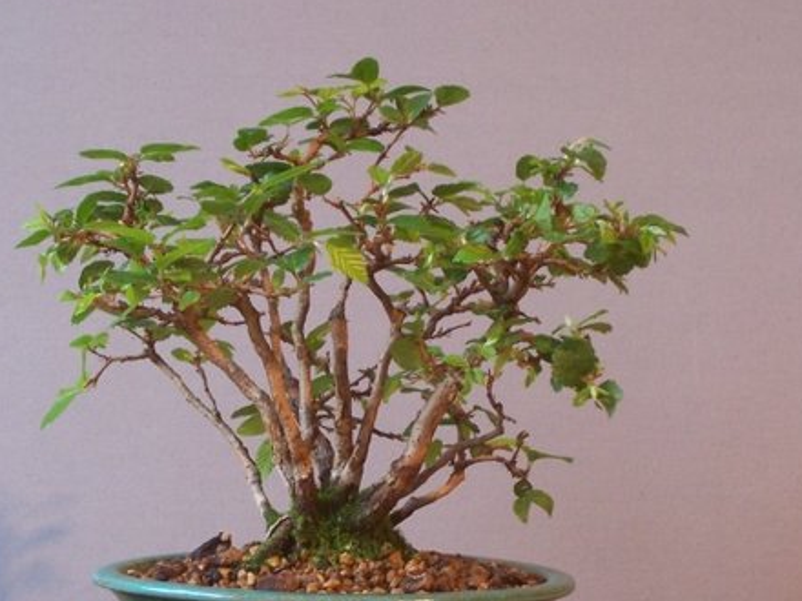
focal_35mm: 90
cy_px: 401
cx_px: 354
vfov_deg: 16.4
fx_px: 2085
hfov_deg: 21.8
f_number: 4
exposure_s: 1/15
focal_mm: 10.8
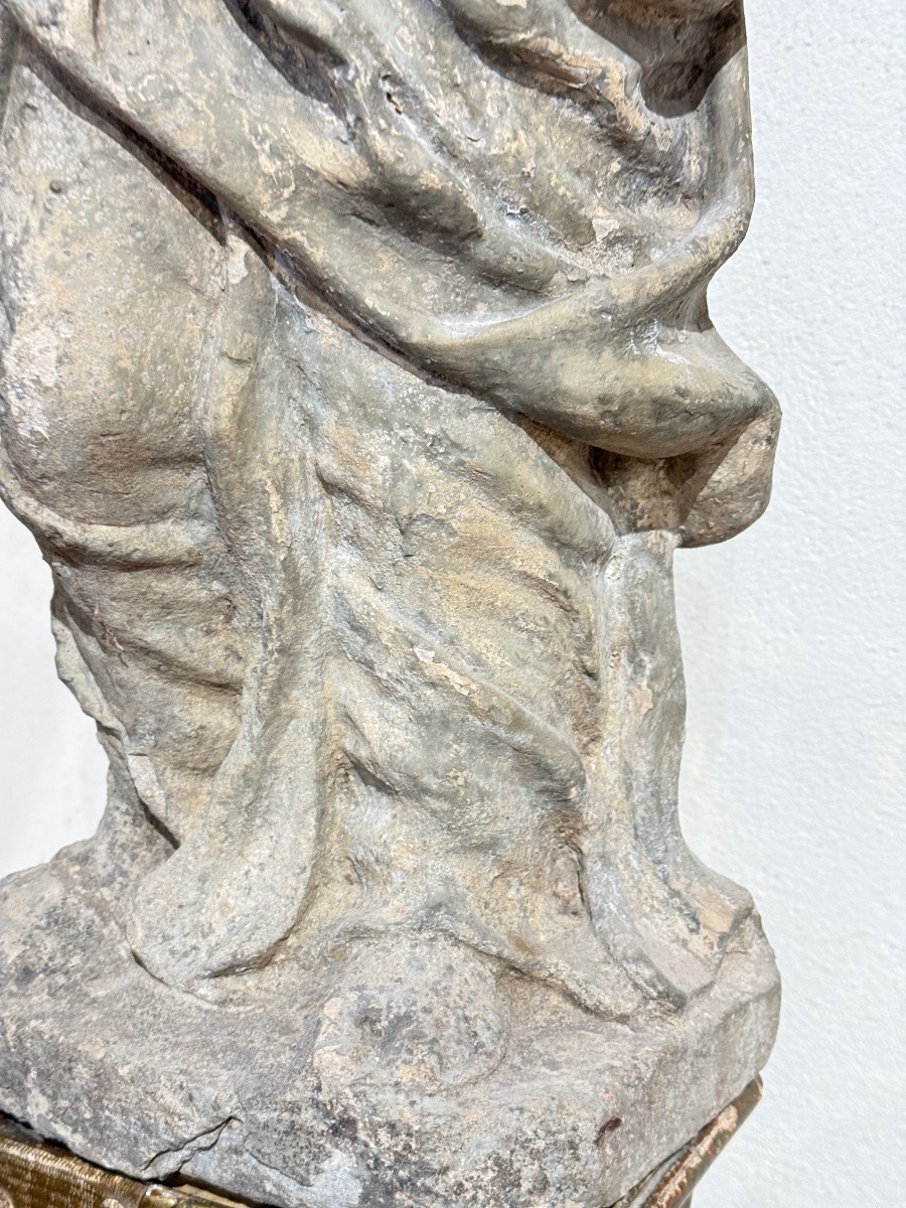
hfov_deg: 30.3
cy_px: 604
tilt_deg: -16.6
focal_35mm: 48
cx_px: 453
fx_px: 1675
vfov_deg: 39.7
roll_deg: -0.4
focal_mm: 6.76
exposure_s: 1/33
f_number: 1.78
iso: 200
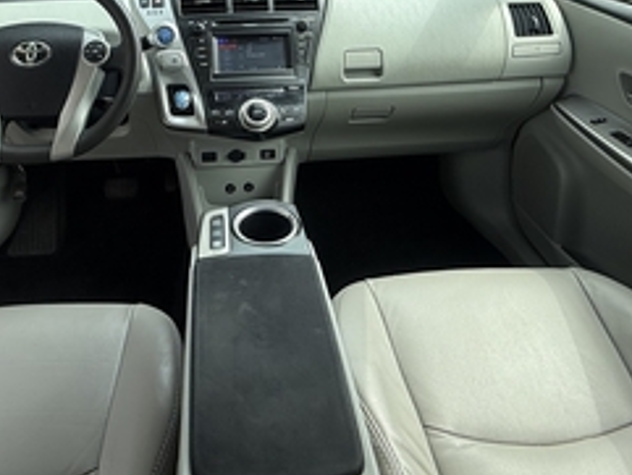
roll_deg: +1.8
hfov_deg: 61.0
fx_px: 530
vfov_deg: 42.9
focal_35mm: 29
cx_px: 244
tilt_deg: -14.6
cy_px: 22
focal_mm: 2.22
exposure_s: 1/472
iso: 50
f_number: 2.2
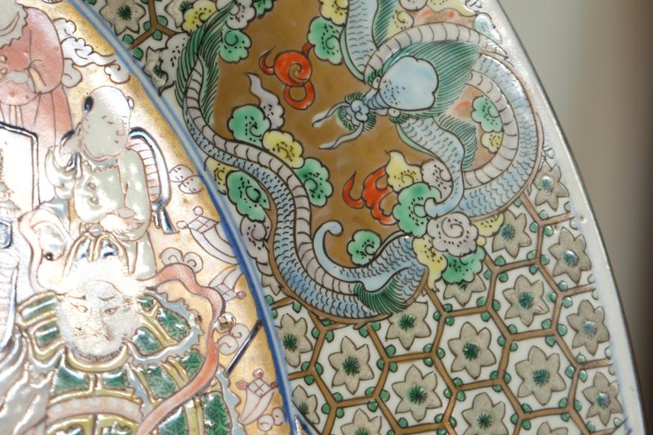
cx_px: 307
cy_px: 186
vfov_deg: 11.0
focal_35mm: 124
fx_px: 2249
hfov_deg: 16.5
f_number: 4
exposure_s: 1/100
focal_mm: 98
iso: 800
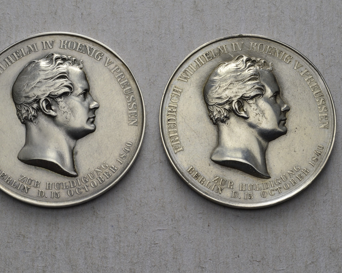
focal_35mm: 82
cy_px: 136
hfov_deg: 23.3
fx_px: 830
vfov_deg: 18.7
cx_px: 150
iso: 400
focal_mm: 48
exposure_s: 1/250
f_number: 14
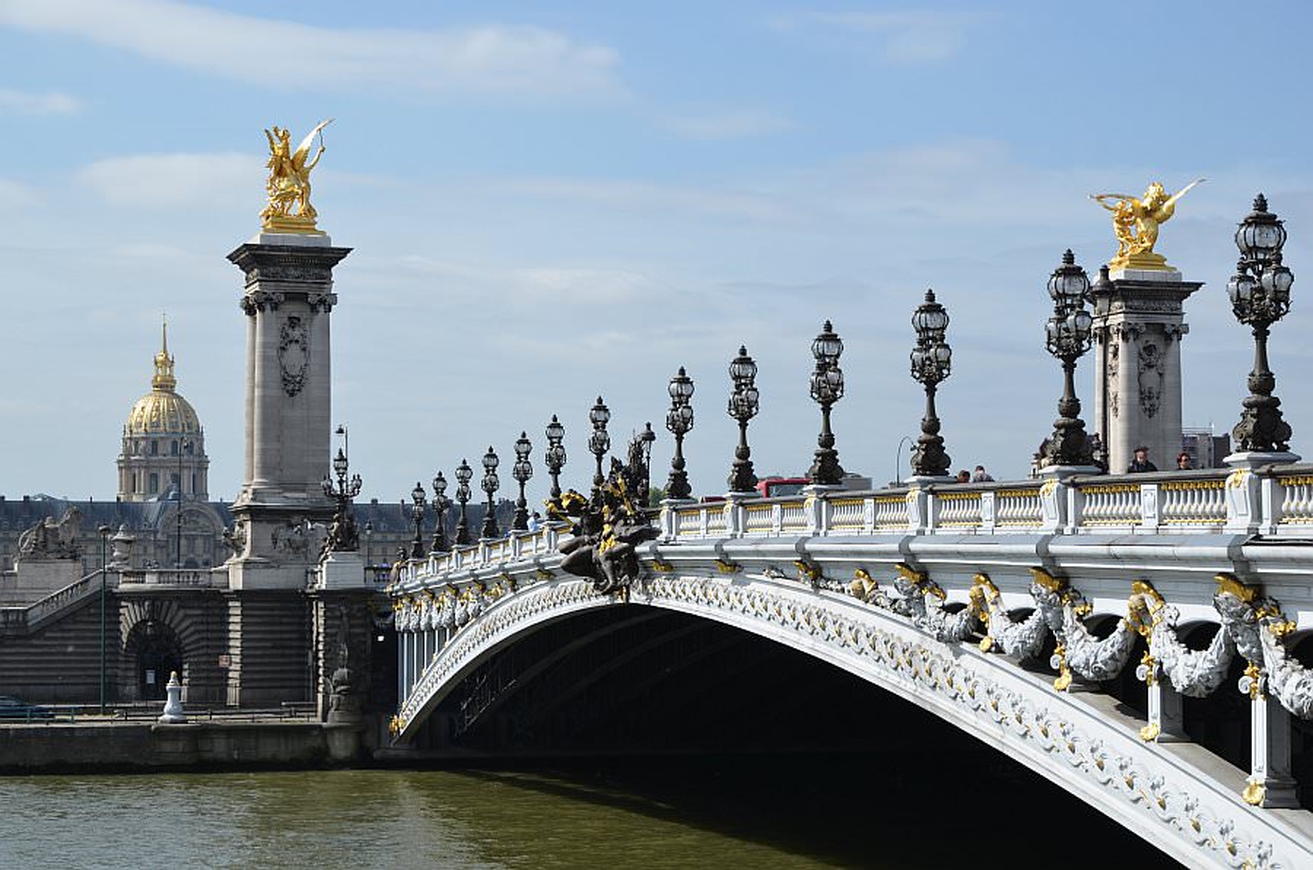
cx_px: 656
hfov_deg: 27.0
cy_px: 435
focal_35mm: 75
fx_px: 2730
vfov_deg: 18.1
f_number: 9
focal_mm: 50
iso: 100
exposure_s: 1/250
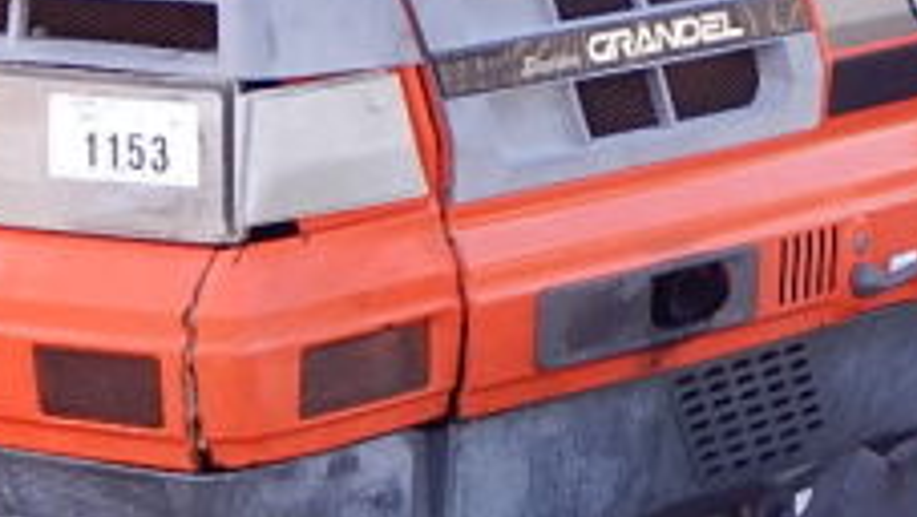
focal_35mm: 293
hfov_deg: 7.3
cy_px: 129
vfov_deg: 4.2
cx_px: 1054
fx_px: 7129
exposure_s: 1/100
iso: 125
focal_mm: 10.9
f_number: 4
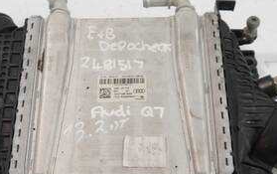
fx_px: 385
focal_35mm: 51
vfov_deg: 25.4
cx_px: 138
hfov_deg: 39.5
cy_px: 90
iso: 400
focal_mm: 14
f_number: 3.5
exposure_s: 1/60
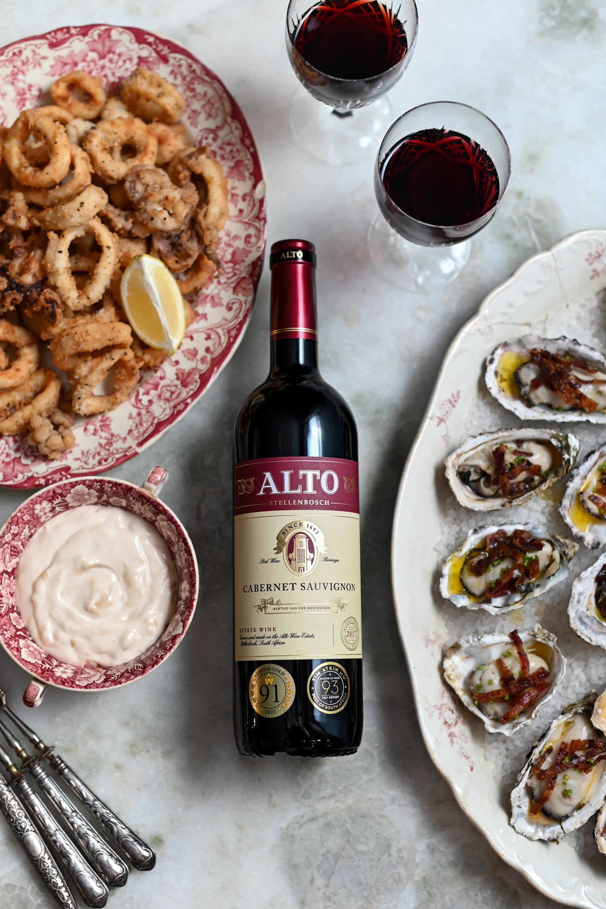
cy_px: 448
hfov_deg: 26.5
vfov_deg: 38.9
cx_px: 302
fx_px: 1288
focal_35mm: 51
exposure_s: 1/200
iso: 200
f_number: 2.8
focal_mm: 50
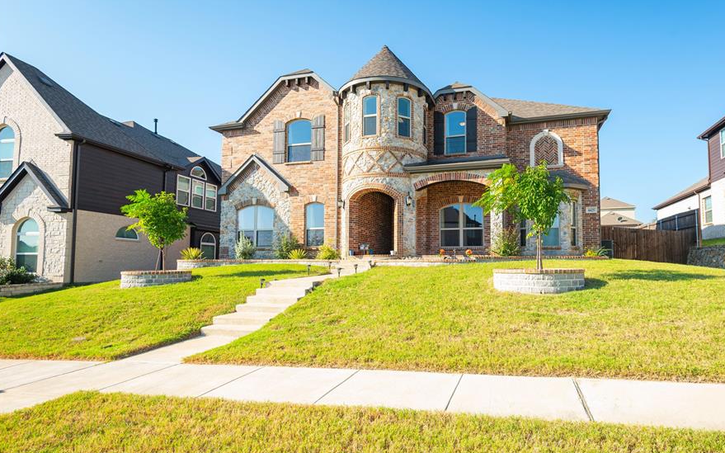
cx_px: 416
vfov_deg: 62.1
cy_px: 241
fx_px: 375
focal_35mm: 19
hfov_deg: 87.4
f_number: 7.1
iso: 100
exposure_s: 1/160
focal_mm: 16
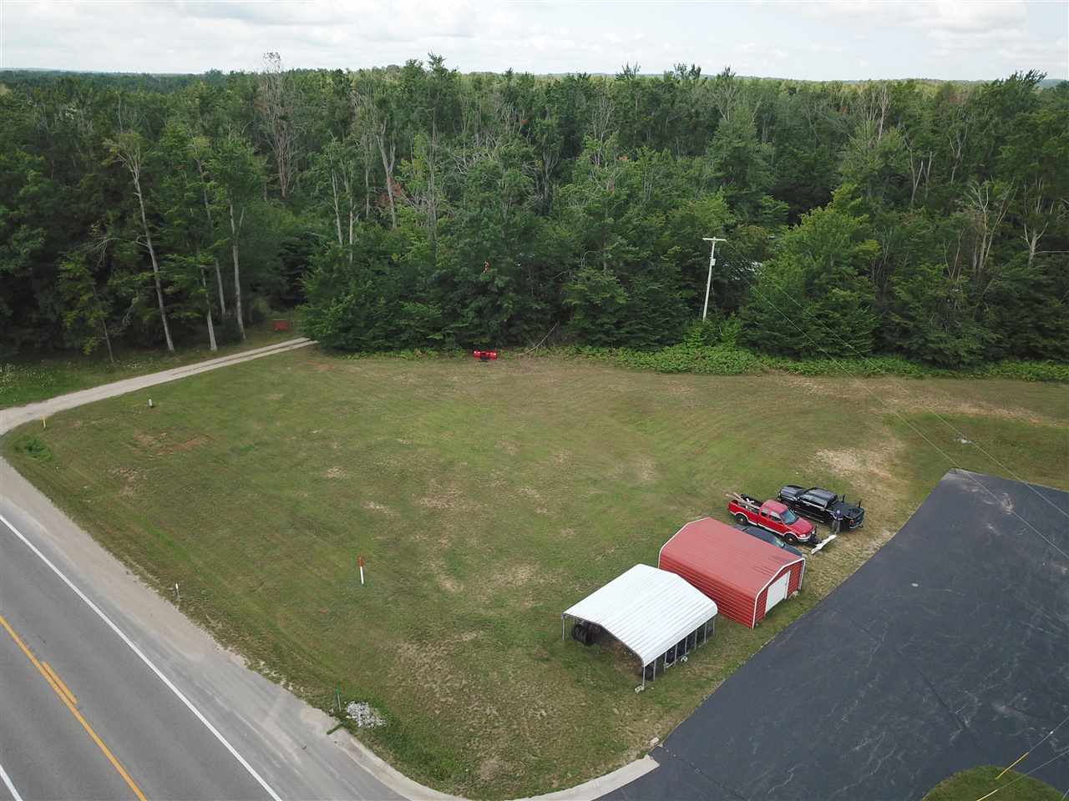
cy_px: 400
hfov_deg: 67.3
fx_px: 803
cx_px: 534
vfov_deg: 53.1
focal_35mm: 26
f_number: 2.2
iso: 128
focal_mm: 4.73
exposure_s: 1/100
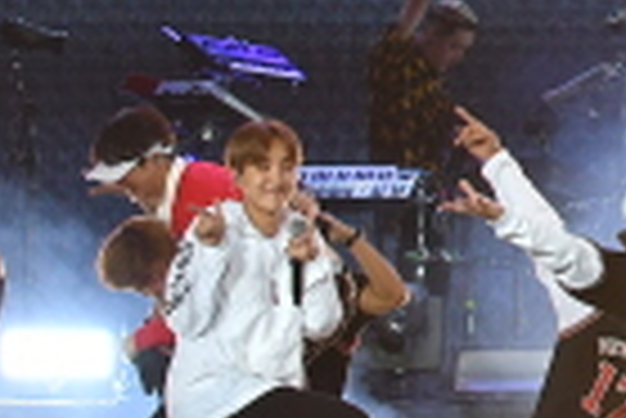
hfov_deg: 4.1
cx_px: 1284
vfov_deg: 2.8
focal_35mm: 490
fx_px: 8529
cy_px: 38
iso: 1250
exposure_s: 1/640
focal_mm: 70
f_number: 4.5
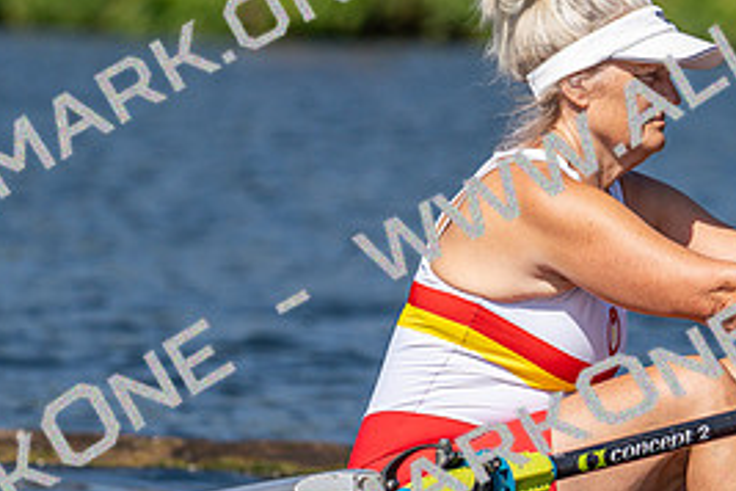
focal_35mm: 733
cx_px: 695
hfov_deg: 2.8
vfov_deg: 1.9
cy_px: 288
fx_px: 14985
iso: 200
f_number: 6.3
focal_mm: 338
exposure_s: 1/2000
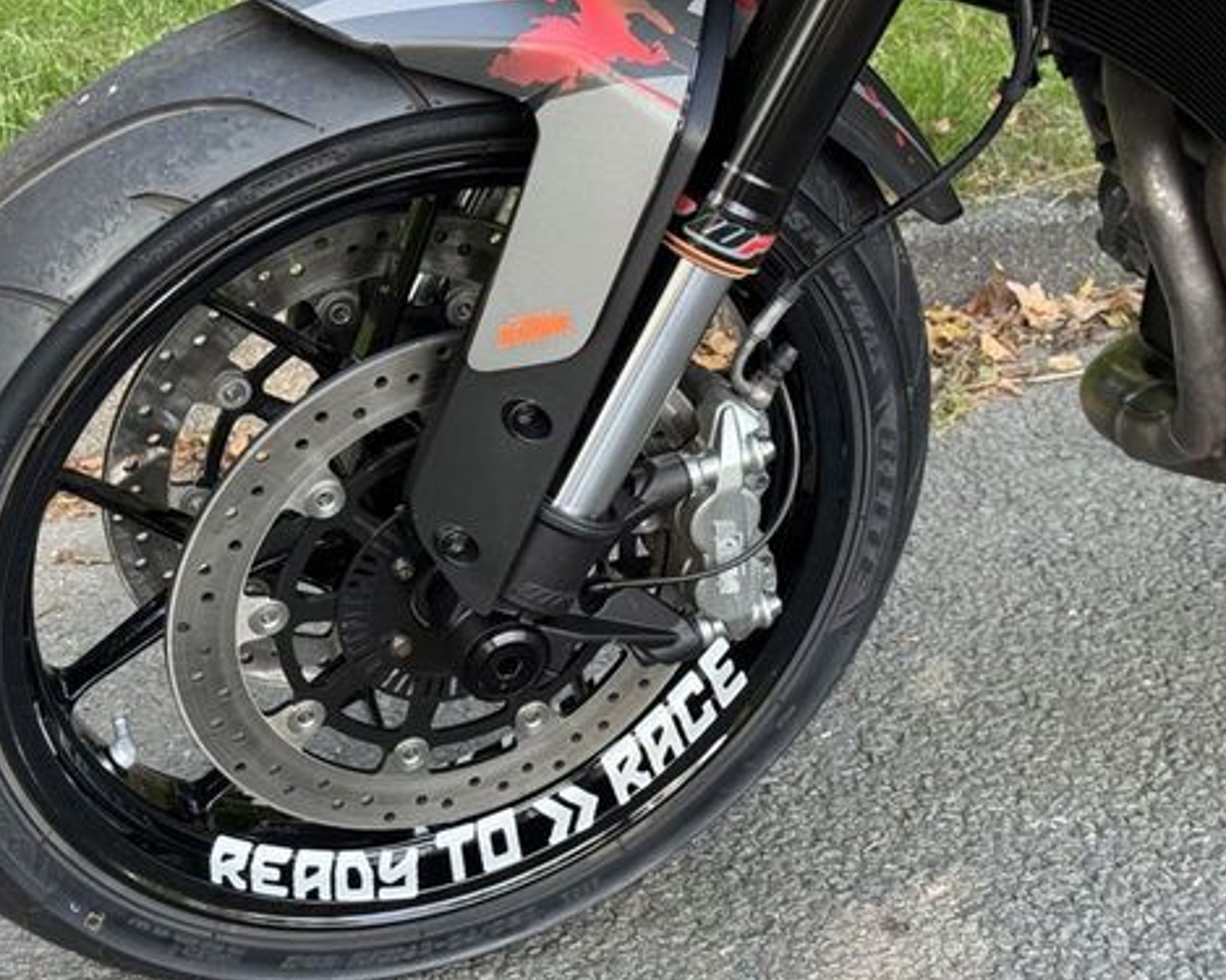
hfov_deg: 29.6
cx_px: 604
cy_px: 494
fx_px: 2322
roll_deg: -1.3
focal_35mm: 64
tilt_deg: -23.7
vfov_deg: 23.8
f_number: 1.78
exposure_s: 1/162
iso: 80
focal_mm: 6.76
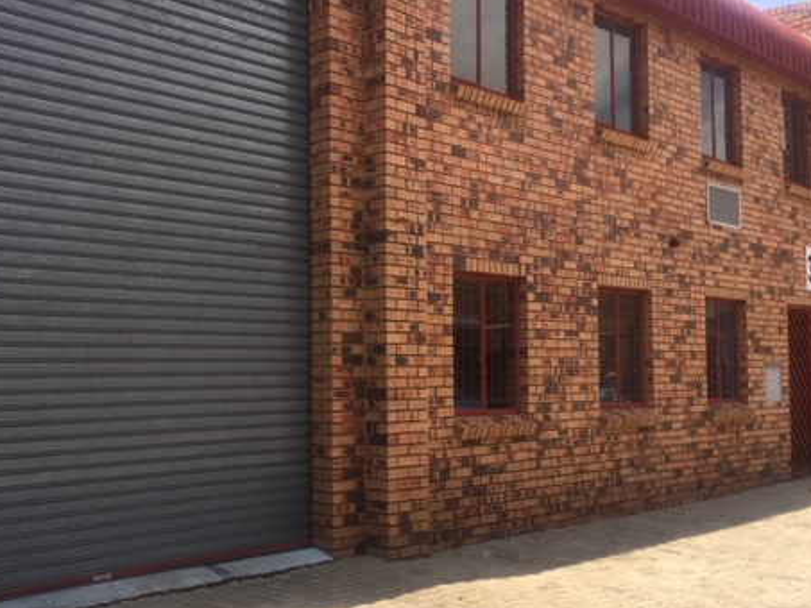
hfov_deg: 45.5
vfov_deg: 35.1
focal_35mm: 41
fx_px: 961
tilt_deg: +1.6
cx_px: 319
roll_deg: +1.0
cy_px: 329
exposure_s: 1/894
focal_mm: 4.15
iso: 25
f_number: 2.2
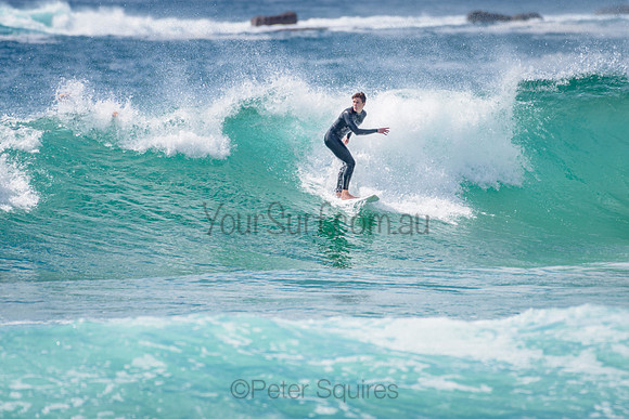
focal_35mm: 613
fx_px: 10714
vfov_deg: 2.2
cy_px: 165
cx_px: 345
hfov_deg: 3.4
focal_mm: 500
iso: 110
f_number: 5.6
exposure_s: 1/2000
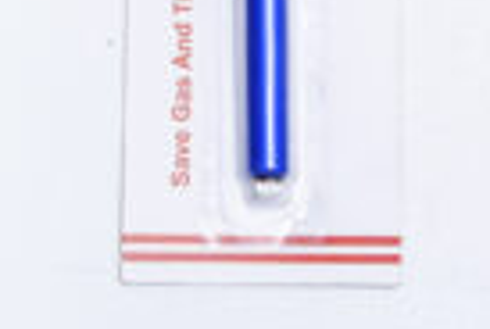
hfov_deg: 9.4
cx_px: 275
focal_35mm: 219
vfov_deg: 6.2
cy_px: -145
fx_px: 2987
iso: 3200
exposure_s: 1/160
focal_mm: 70
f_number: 10
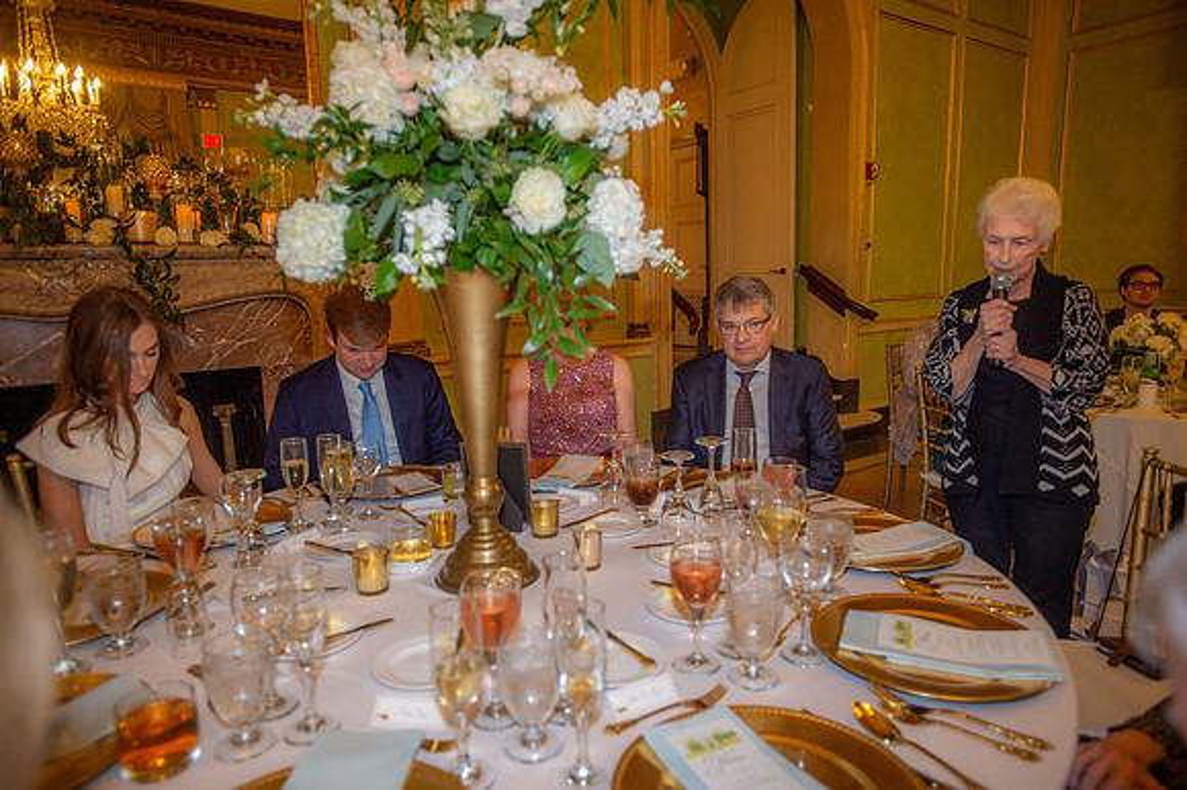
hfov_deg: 73.8
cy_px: 395
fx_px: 791
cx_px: 594
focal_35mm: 24
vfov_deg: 53.1
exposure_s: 1/80
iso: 1250
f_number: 2.8
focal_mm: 24
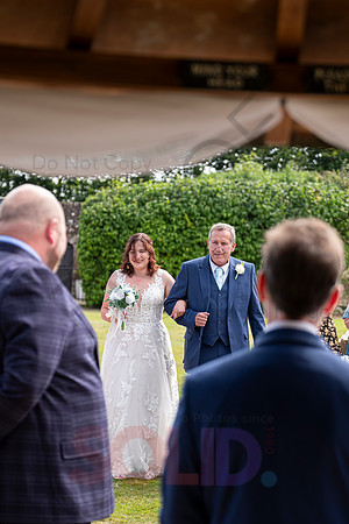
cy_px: 262
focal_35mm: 107
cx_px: 174
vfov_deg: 19.1
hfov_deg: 12.8
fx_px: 1556
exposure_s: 1/640
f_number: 3.2
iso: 200
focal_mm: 71.5
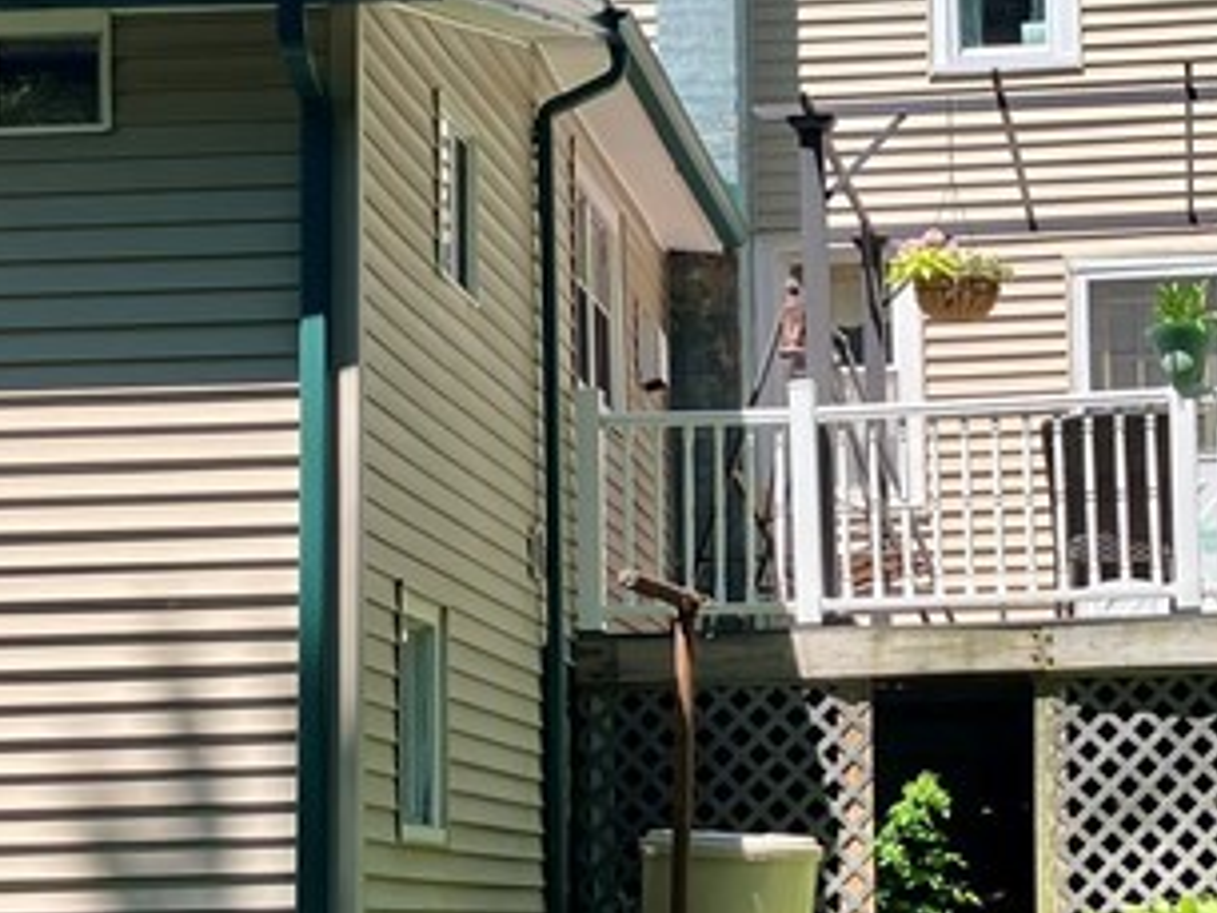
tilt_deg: +6.5
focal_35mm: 94
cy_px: 606
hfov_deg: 20.7
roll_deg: +1.5
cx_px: 934
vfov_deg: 15.7
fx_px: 3306
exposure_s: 1/857
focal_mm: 3.99
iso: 32
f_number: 1.8
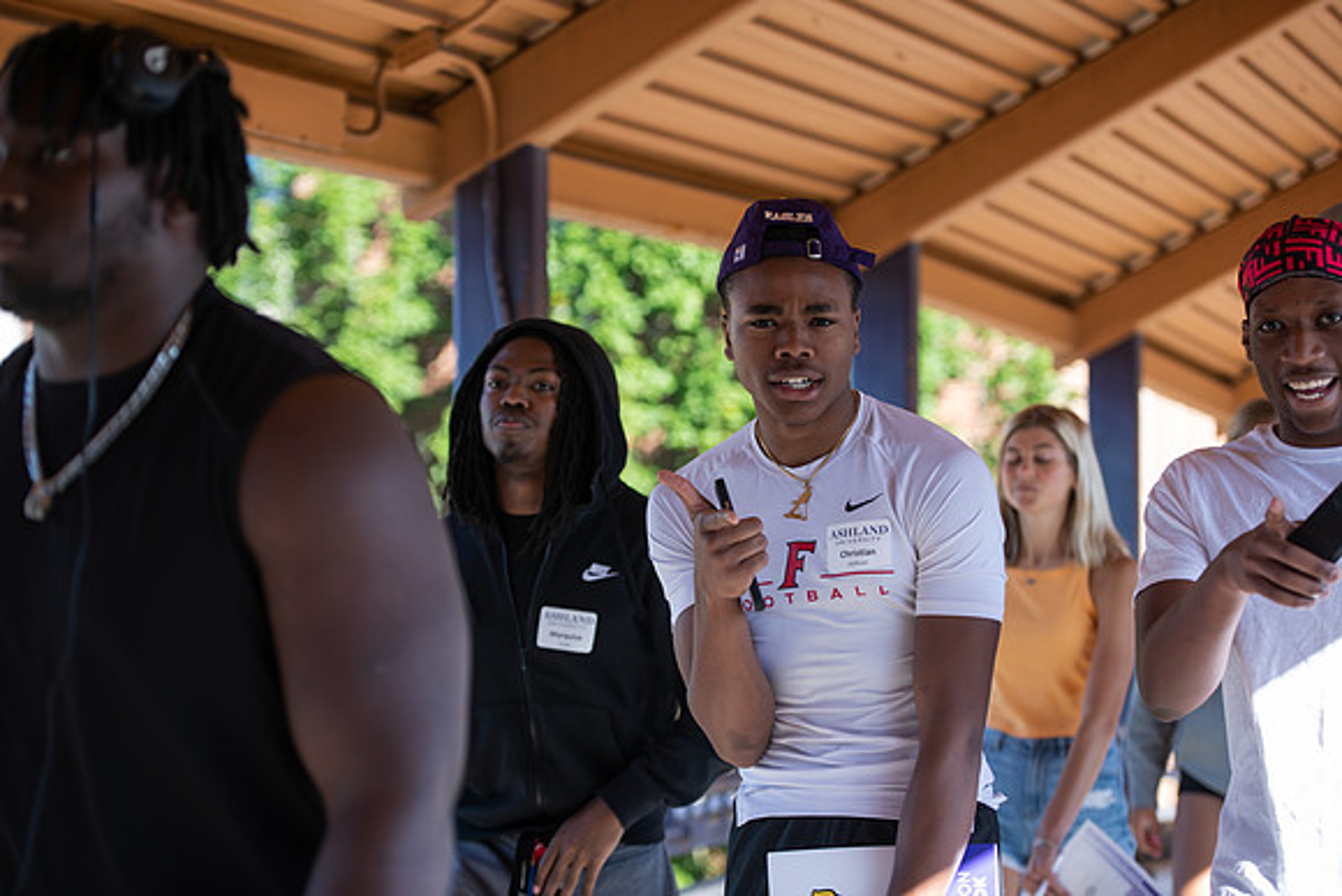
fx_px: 3057
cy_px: 448
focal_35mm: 82
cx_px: 671
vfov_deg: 16.7
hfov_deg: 24.8
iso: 125
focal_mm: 82
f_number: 3.2
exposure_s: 1/250
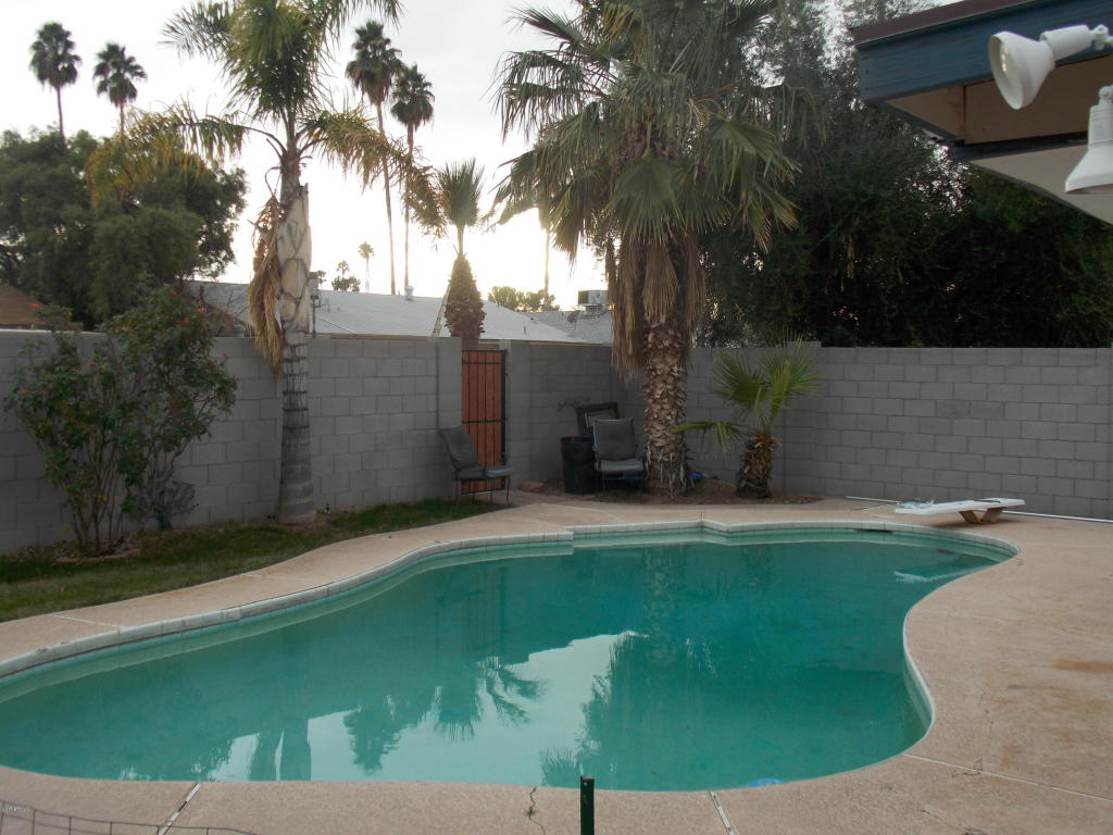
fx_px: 1093
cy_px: 418
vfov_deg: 41.8
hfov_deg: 54.0
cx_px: 556
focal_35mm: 34
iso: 80
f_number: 3.4
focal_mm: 6.1
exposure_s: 1/40
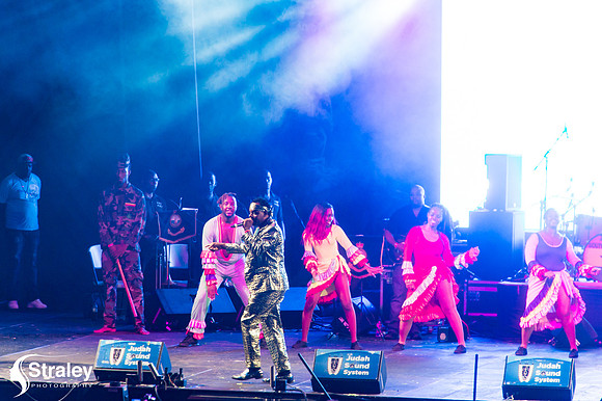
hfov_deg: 6.4
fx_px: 5348
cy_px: 200
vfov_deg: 4.3
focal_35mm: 320
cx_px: 301
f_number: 5.6
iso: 3200
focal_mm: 320
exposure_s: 1/200
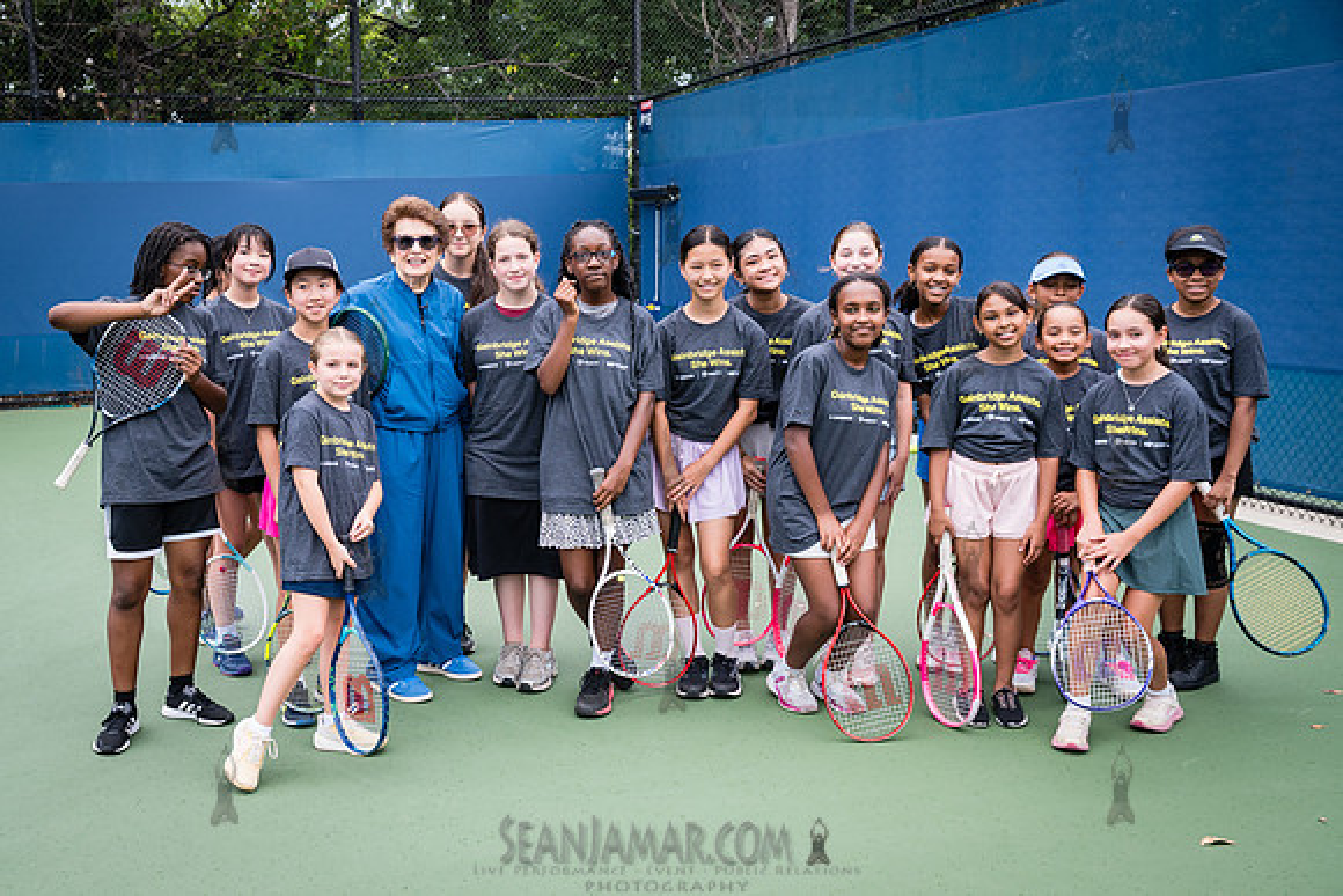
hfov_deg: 48.6
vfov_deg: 33.8
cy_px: 500
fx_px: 1472
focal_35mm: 39
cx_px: 501
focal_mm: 31
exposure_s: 1/400
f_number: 4.5
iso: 400
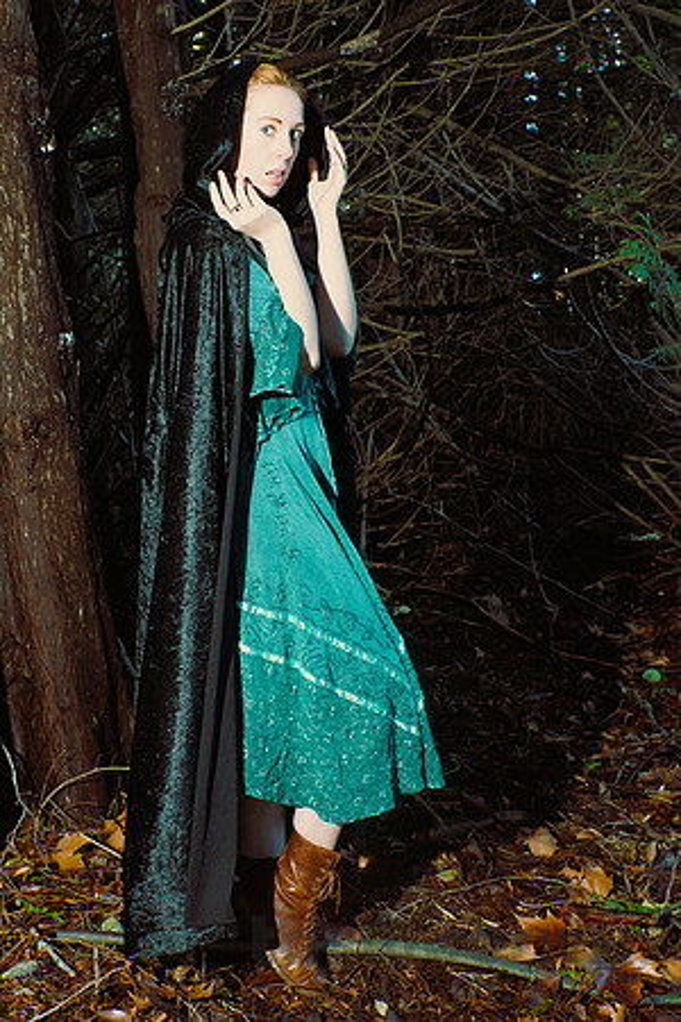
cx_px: 340
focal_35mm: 36
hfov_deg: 36.9
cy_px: 511
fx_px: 1021
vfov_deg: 53.1
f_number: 5
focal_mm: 24
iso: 400
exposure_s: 1/60
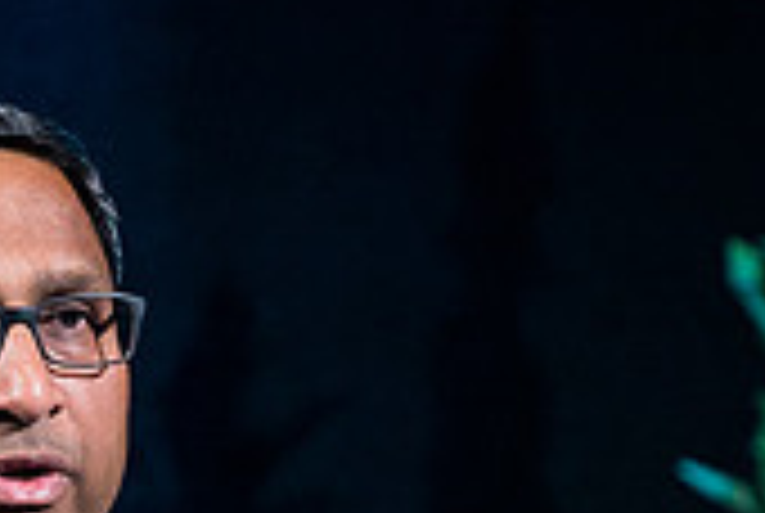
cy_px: 817
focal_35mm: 1022
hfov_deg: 2.0
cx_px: -86
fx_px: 21755
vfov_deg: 1.4
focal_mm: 200
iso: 3200
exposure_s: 1/80
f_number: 3.5
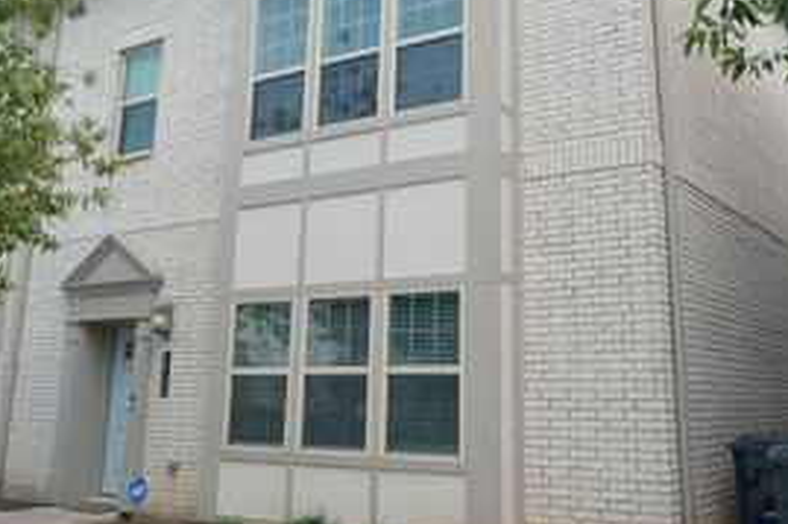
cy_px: 160
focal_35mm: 39
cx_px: 436
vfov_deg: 33.7
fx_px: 853
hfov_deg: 49.5
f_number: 7.1
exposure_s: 1/250
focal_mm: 14
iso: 400
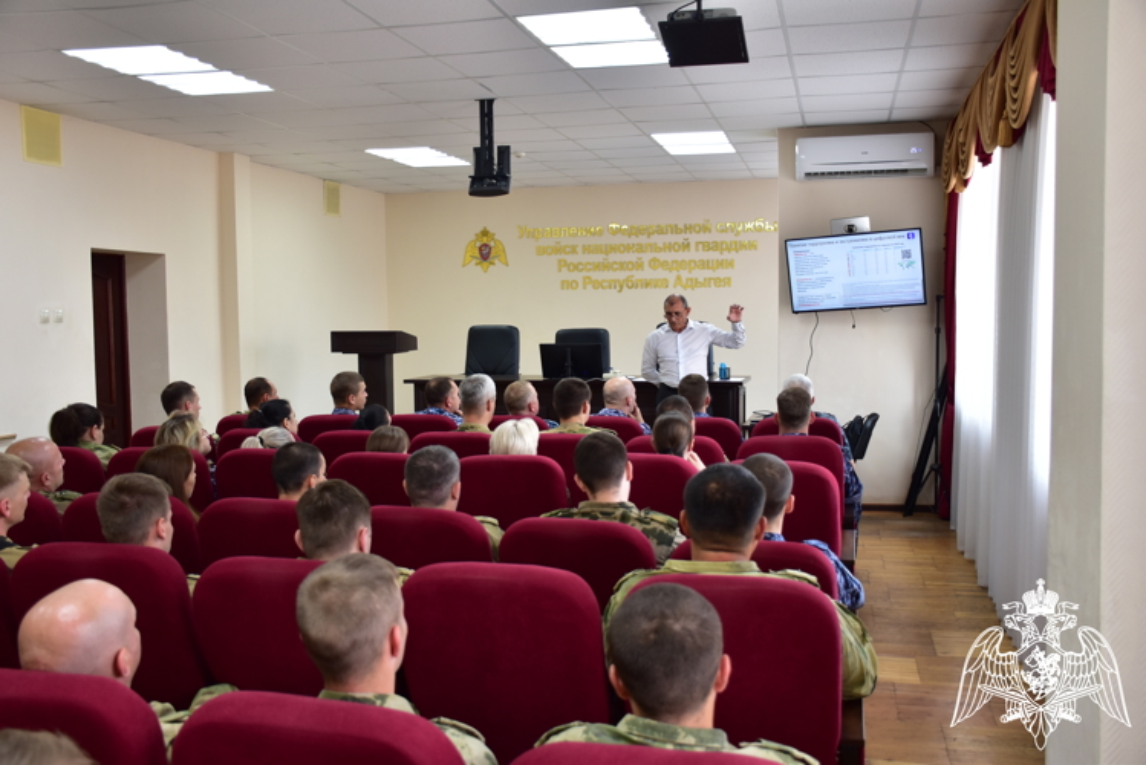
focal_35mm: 34
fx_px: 1099
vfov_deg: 38.4
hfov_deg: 55.1
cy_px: 382
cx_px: 573
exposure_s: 1/80
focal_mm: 23
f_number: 3.8
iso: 500
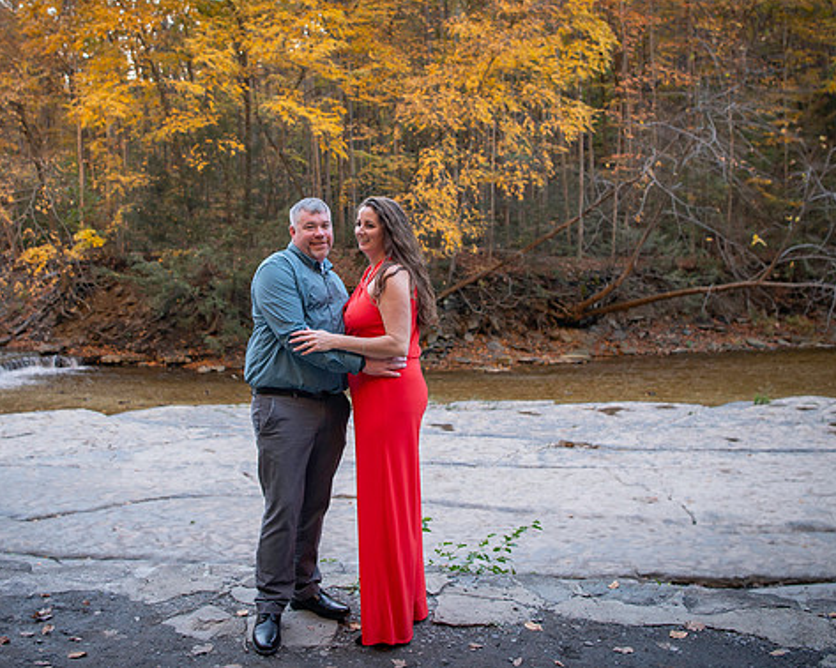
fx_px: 866
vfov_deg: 41.8
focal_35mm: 35
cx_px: 378
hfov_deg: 51.5
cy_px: 237
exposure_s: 1/320
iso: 640
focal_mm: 24
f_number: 2.8
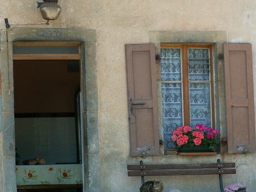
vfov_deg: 8.8
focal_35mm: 169
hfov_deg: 11.7
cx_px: 121
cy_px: 113
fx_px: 1250
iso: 50
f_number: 5
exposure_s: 1/80
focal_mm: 21.43
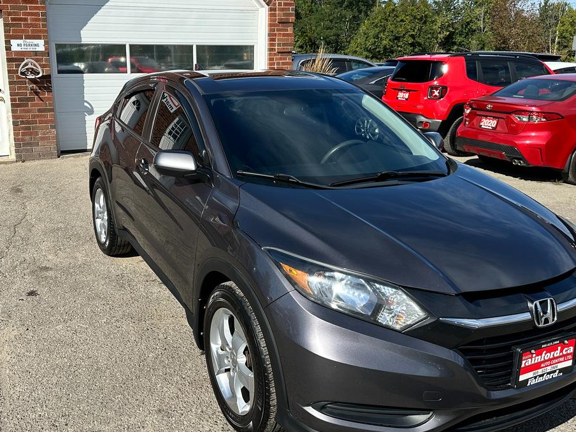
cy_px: 192
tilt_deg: -12.9
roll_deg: +0.7
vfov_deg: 41.7
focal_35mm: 34
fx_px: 566
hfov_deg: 53.5
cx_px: 227
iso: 80
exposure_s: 1/3861
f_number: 1.78
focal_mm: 6.86
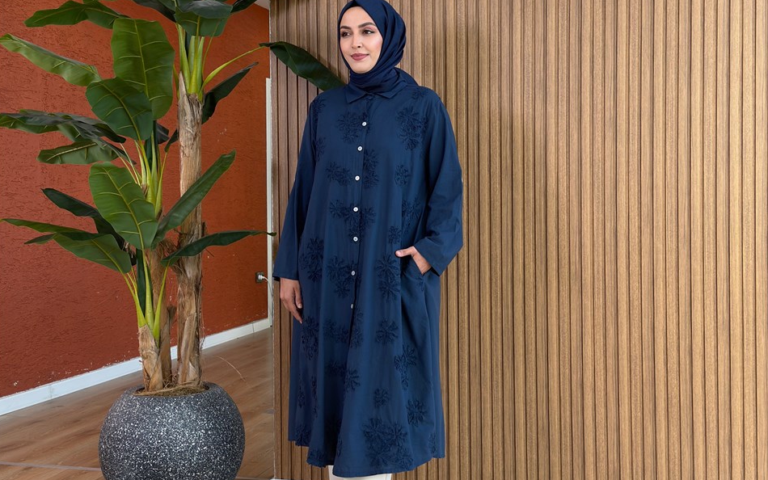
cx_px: 382
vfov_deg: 25.8
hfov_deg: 40.3
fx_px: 1047
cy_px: 213
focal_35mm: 50
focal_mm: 6.76
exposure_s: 1/120
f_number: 1.78
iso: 100
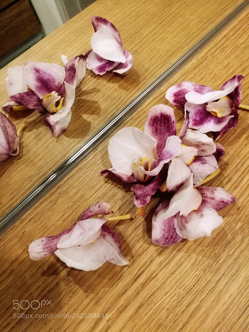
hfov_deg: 51.4
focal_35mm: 27
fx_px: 259
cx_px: 124
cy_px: 166
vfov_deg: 65.3
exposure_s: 1/33.3
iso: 320
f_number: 2.2
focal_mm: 4.5
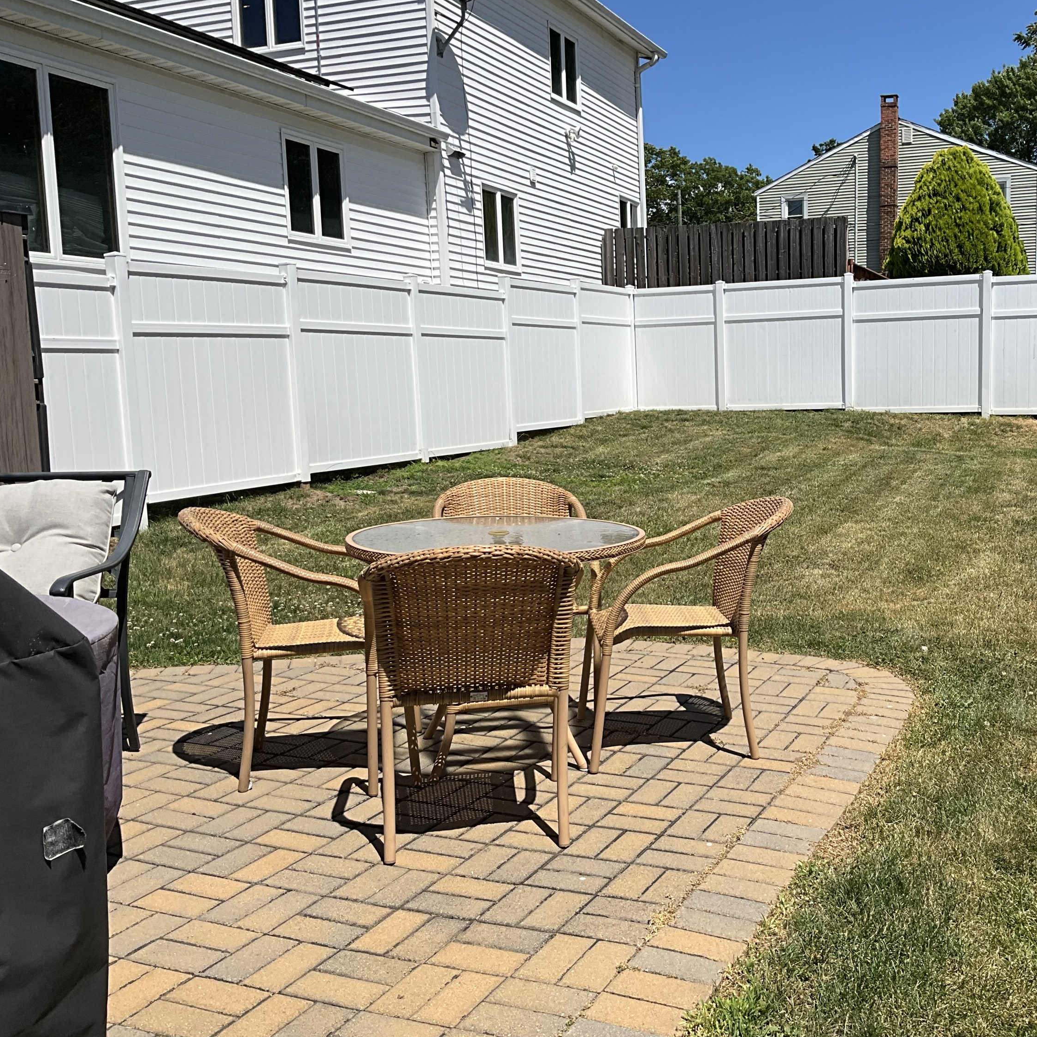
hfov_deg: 46.4
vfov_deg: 47.2
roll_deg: +1.4
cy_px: 517
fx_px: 1186
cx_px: 697
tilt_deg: -7.4
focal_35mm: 35
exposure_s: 1/3125
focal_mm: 3
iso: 25
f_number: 1.8
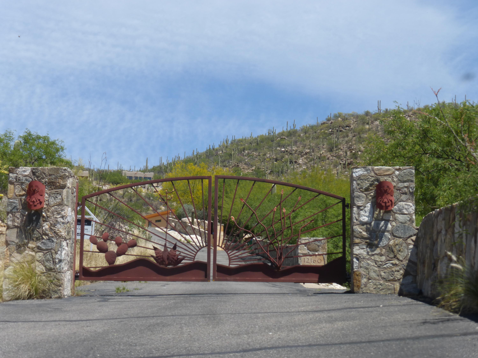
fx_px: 967
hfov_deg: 27.8
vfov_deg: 21.0
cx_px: 239
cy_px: 179
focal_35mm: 70
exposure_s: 1/640
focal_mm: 12.5
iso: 100
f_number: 5
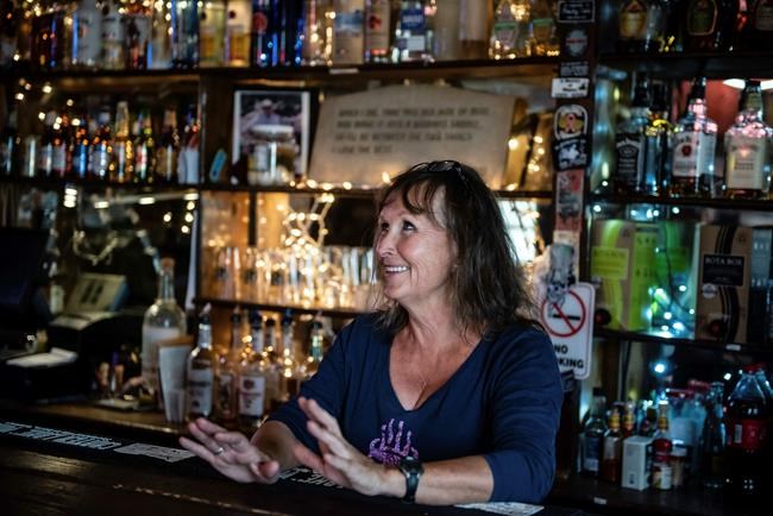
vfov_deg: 23.4
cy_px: 258
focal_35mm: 58
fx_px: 1246
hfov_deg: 34.5
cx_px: 386
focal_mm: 58
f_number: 2.8
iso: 1000
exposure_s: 1/200
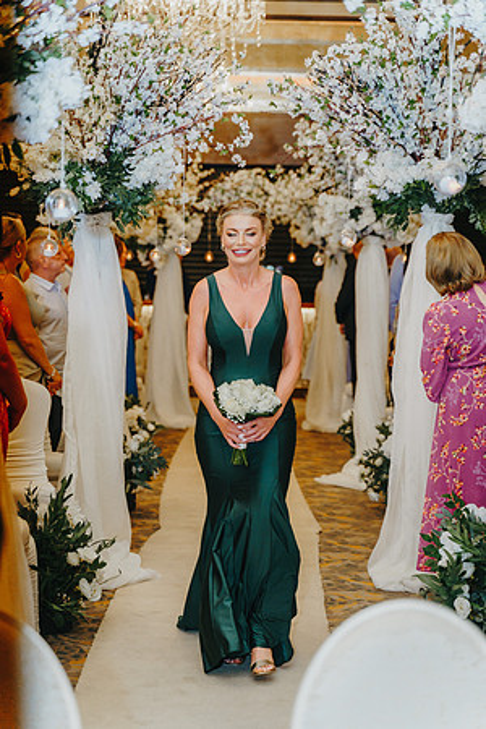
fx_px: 1519
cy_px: 364
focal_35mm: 75
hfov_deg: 18.2
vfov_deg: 27.0
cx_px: 243
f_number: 3.2
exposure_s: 1/250
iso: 2000
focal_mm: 75
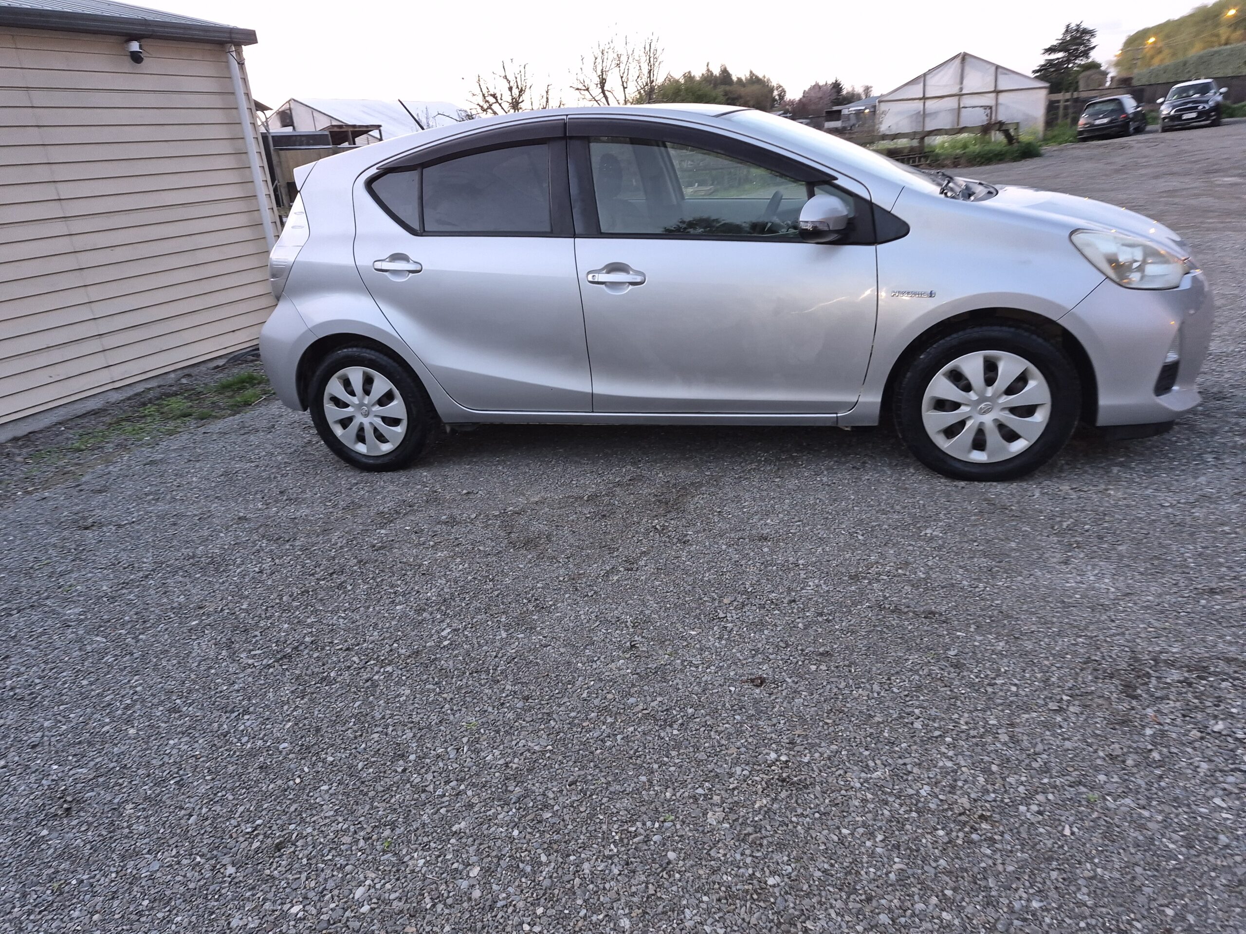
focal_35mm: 23
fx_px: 828
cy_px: 467
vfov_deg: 58.9
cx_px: 623
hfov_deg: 73.9
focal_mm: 5.4
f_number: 1.8
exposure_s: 1/8
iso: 250
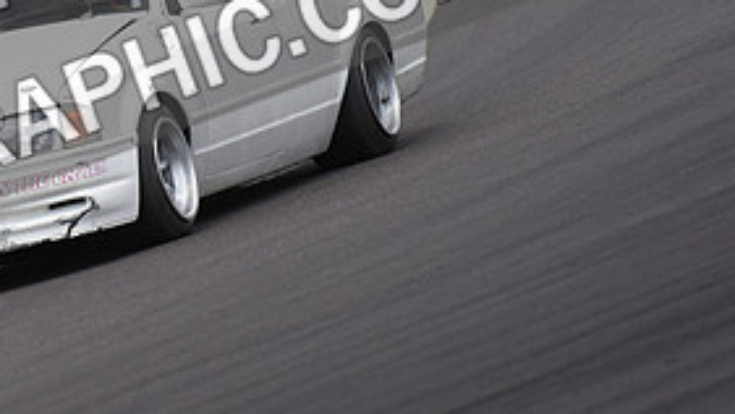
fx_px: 16837
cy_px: 43
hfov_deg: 2.5
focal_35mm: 864
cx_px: 16
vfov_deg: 1.4
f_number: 5.6
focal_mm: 400
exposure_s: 1/1000
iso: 1100
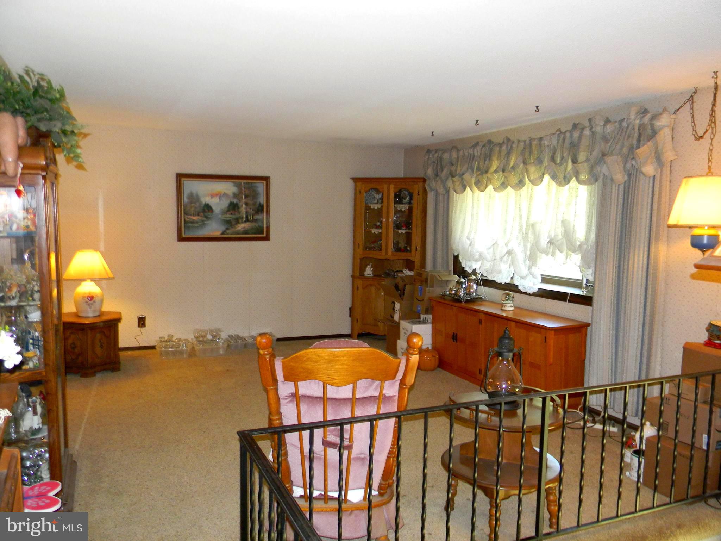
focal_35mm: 28
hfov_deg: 63.4
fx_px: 583
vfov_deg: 49.7
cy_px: 270
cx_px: 360
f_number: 3.5
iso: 279
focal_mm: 5
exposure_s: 1/26
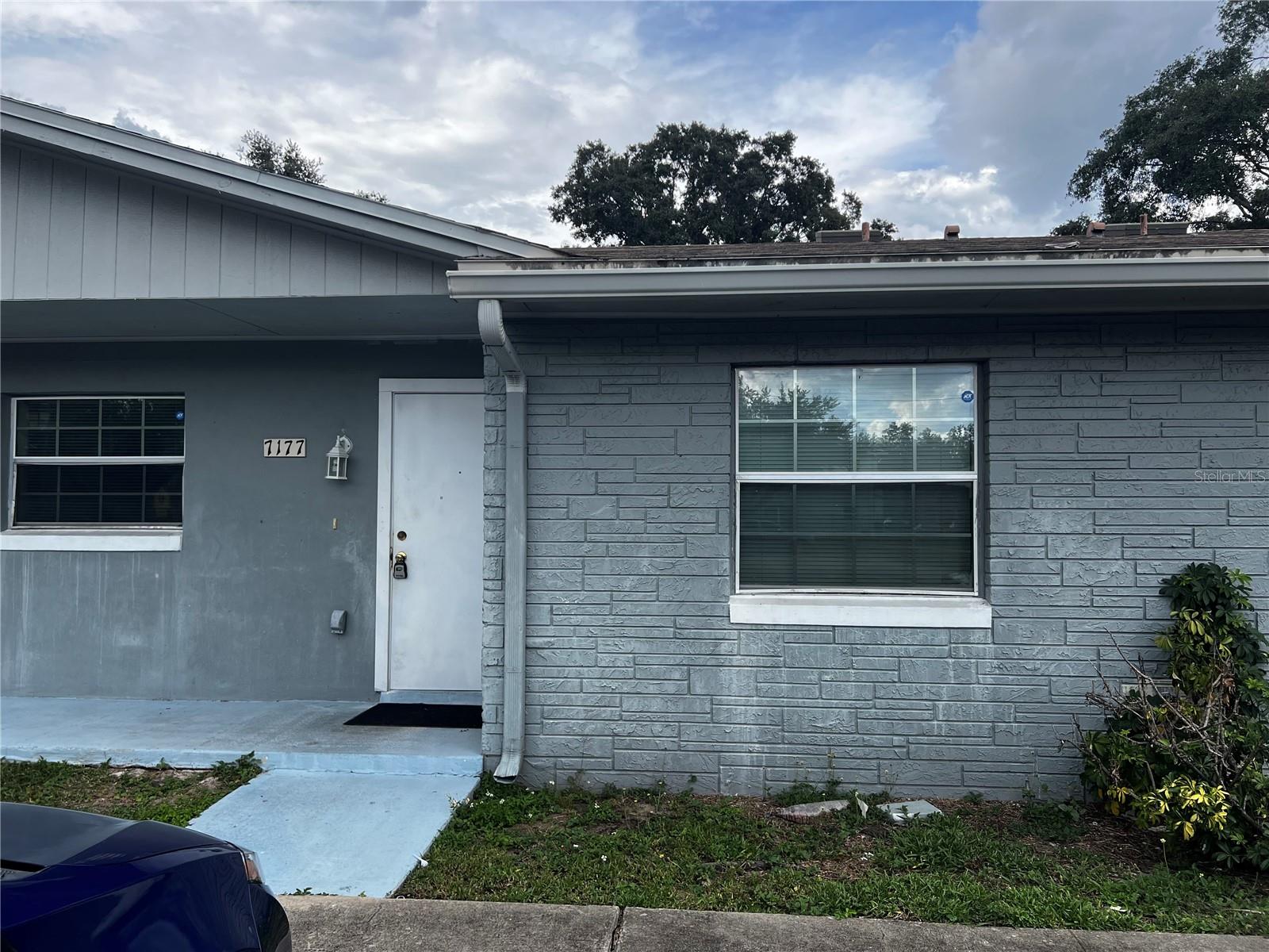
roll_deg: +0.2
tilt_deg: +1.7
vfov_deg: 53.1
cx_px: 634
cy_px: 476
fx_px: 953
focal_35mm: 26
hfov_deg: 67.3
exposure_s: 1/1511
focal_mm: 5.7
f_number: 1.5
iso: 50
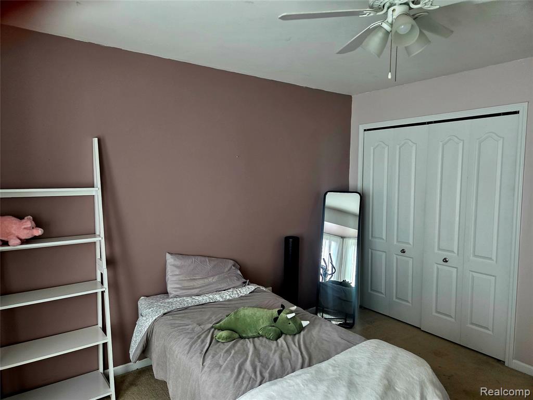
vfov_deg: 58.9
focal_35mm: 23
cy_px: 200
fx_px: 354
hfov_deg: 73.9
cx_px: 266
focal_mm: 5.4
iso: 250
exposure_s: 1/182
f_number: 1.8
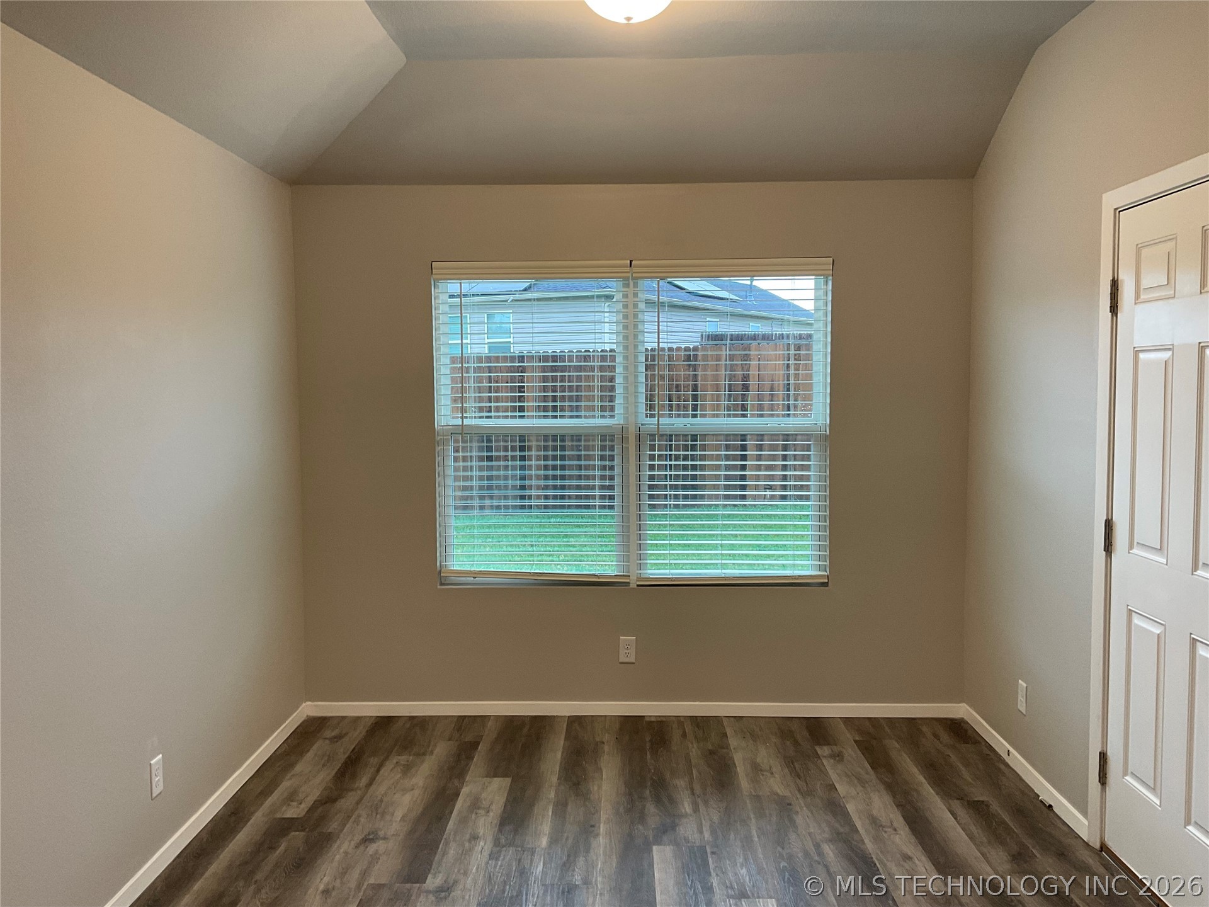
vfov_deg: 48.2
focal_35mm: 29
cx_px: 604
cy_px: 454
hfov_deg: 61.7
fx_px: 1013
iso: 50
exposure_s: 1/60
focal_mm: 3
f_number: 1.8
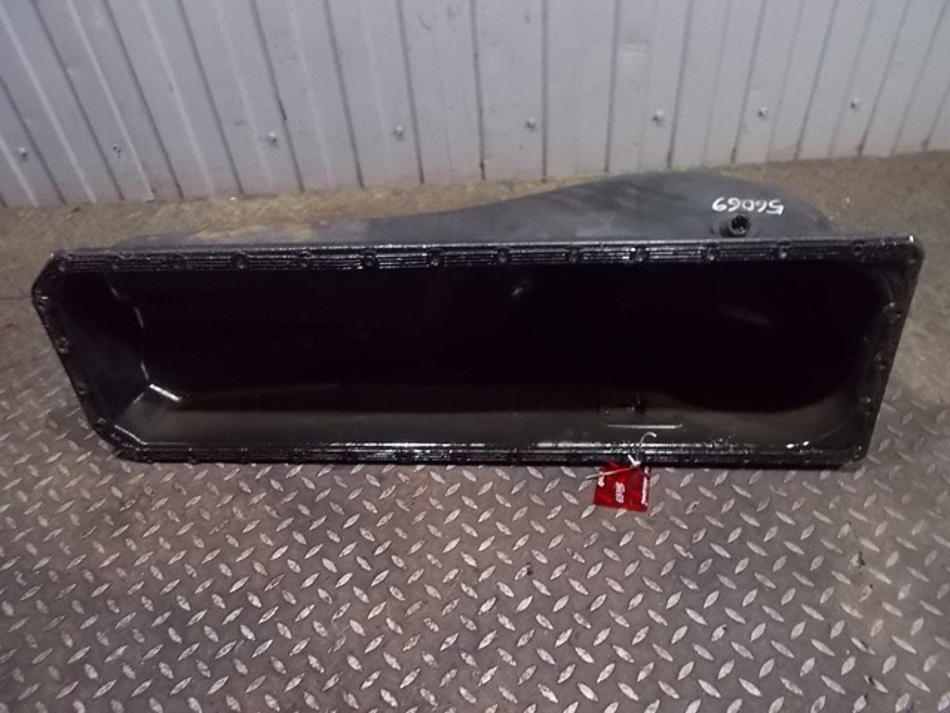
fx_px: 796
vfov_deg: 48.2
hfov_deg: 61.7
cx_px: 475
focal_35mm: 29
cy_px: 356
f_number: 3.3
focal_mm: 4.1
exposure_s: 1/8
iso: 400
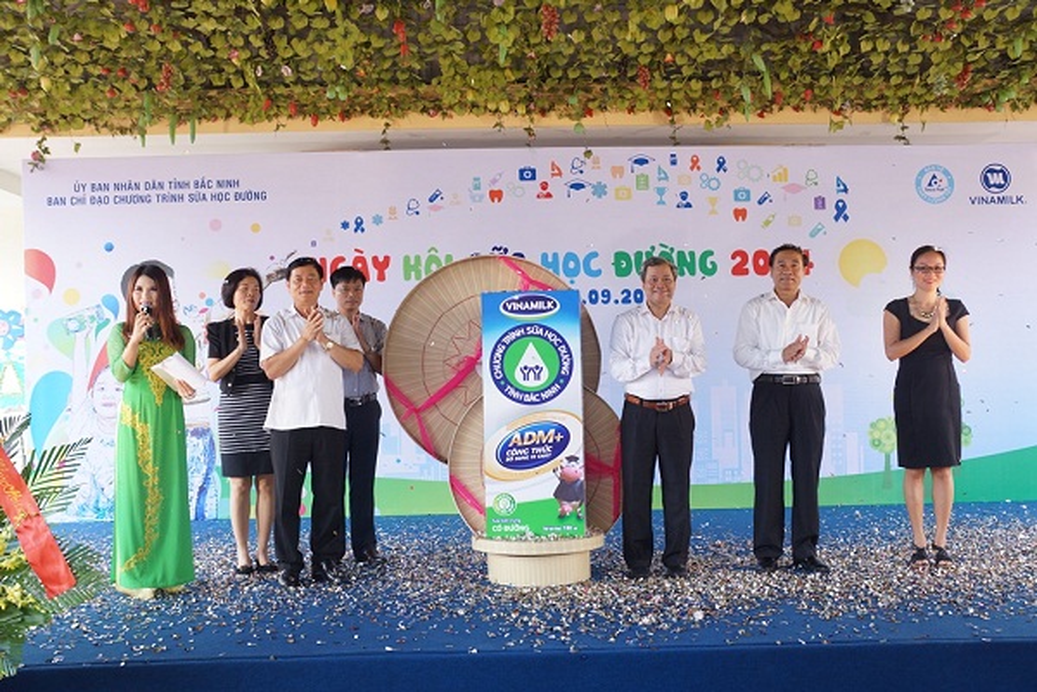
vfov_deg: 40.0
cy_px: 346
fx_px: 951
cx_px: 518
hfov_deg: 57.2
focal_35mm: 33
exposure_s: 1/125
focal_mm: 22
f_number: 4
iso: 320
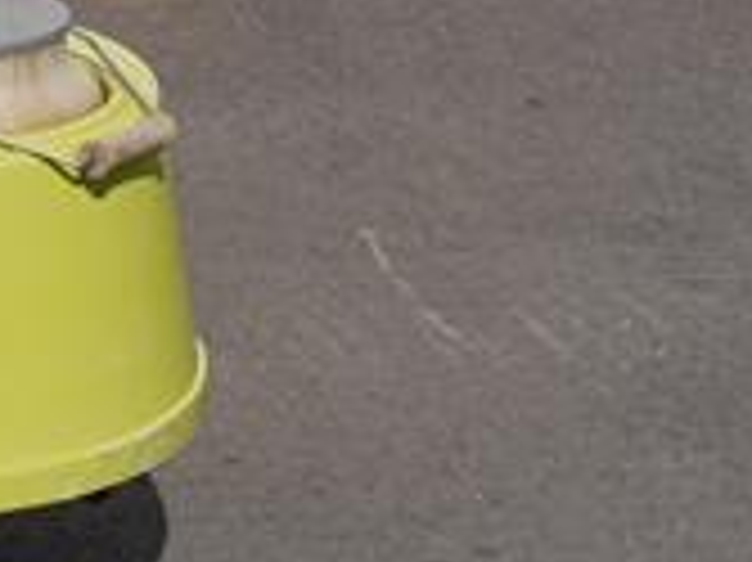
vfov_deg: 7.9
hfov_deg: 10.3
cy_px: -292
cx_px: -457
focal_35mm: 184
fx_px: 3994
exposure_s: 1/640
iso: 160
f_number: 10
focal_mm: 24
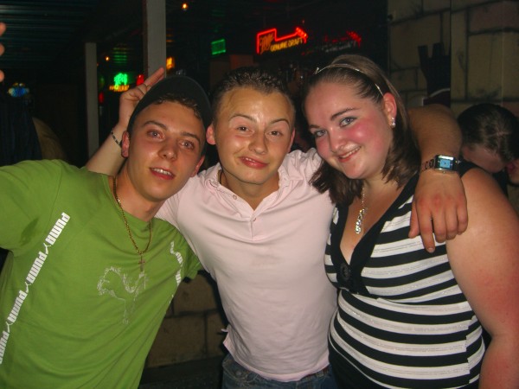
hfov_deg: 49.0
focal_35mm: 38
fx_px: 570
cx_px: 260
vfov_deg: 37.7
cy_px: 194
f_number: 2.8
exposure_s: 1/60
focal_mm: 7.9
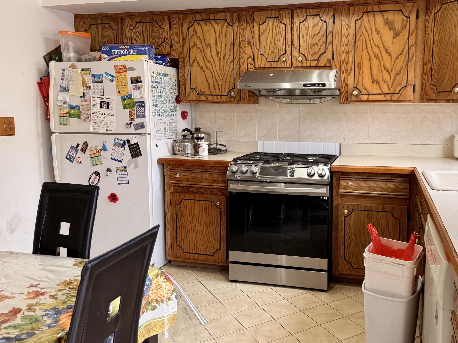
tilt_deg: -7.0
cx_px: 292
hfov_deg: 57.5
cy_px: 164
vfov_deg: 45.4
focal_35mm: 31
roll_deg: -0.6
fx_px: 410
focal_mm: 6.76
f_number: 1.78
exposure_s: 1/121
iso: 160
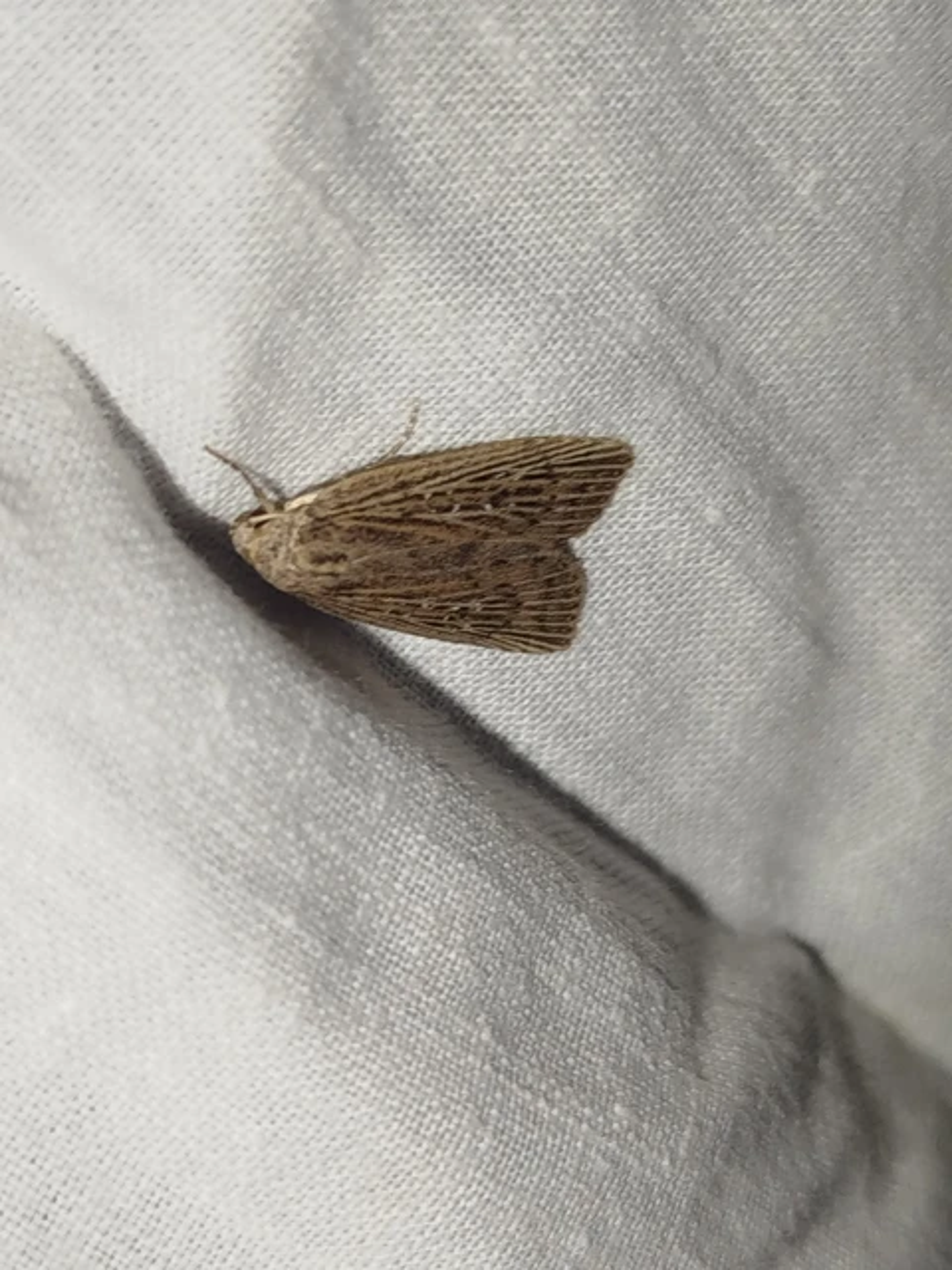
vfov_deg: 29.0
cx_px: 476
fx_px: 2457
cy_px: 635
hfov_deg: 21.9
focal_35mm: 67
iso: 50
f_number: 1.7
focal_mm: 5.31
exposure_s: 1/50
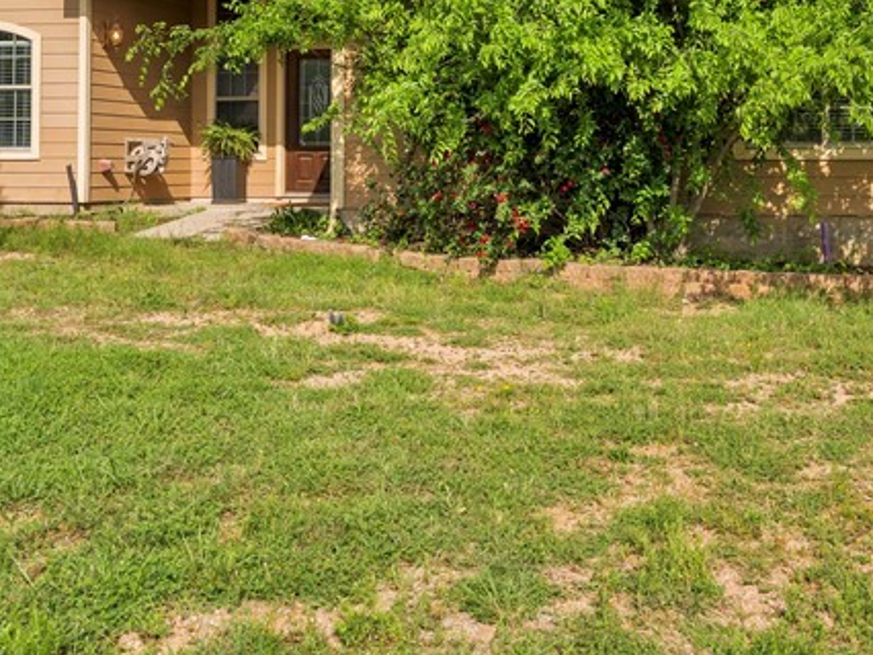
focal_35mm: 49
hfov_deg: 38.1
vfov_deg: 28.4
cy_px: 72
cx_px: 586
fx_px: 1249
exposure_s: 1/250
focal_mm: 20.2
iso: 100
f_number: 9
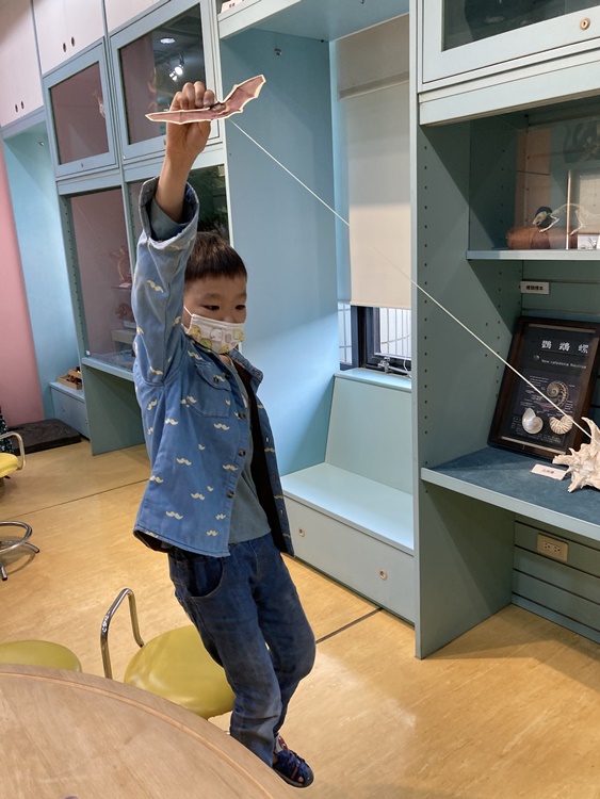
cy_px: 400
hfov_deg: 49.8
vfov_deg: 63.4
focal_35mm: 28
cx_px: 300
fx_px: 647
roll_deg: +3.1
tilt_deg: -11.6
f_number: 1.8
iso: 100
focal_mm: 3.99
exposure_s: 1/60
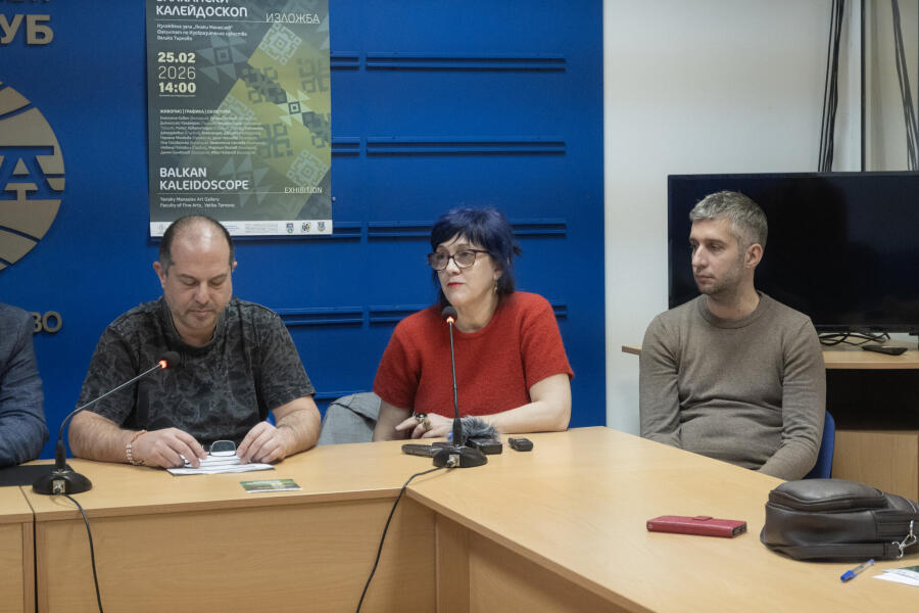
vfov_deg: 19.3
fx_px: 1800
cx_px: 460
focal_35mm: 70
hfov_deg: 28.6
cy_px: 306
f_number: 6
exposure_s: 1/60
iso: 3200
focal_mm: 47
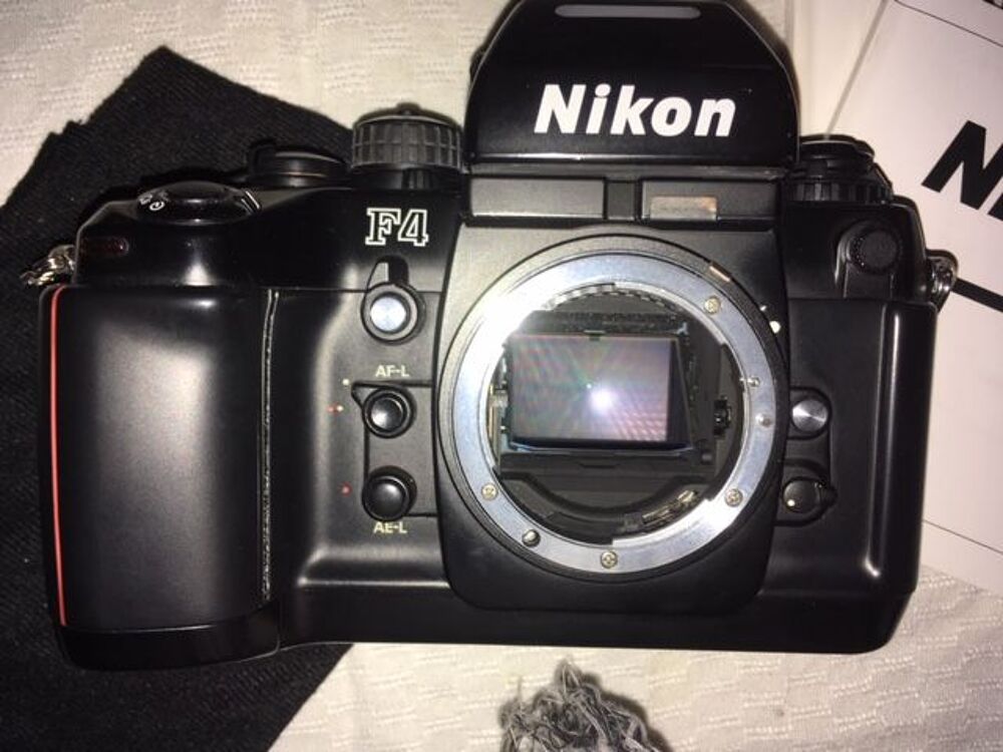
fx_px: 840
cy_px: 376
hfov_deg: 61.7
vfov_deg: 48.2
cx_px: 502
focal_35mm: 29
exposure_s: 1/72
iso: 25
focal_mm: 4.15
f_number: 2.2
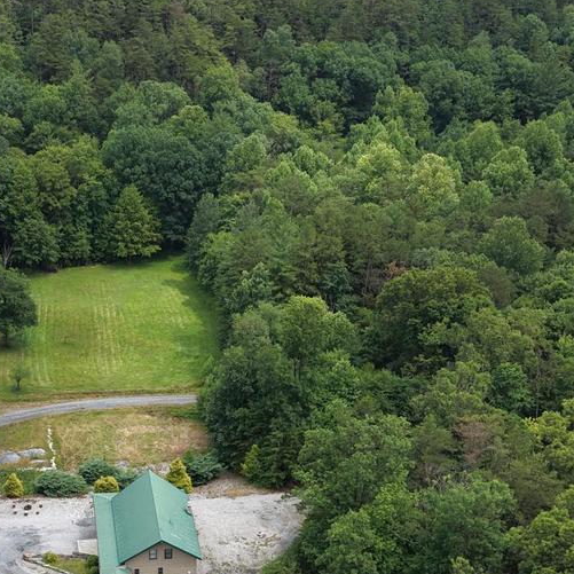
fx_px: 1144
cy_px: 568
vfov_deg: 26.7
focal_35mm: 61
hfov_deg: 27.8
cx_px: 152
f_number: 1.8
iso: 100
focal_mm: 8.67
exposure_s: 1/1500
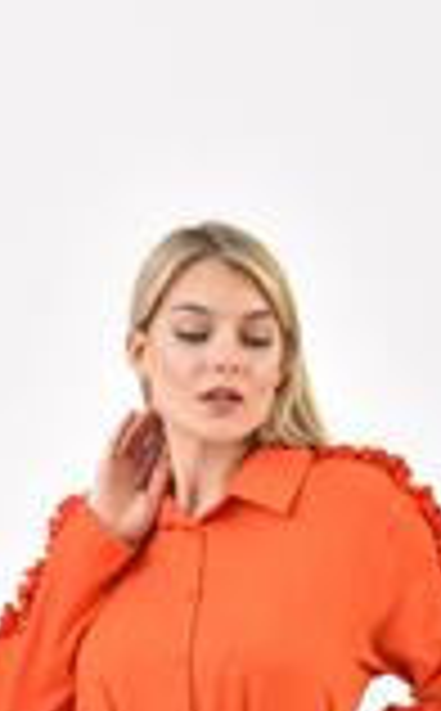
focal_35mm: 227
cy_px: 968
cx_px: 198
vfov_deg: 9.1
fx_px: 4389
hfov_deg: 5.8
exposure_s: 1/160
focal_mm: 78
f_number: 6.3
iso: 100
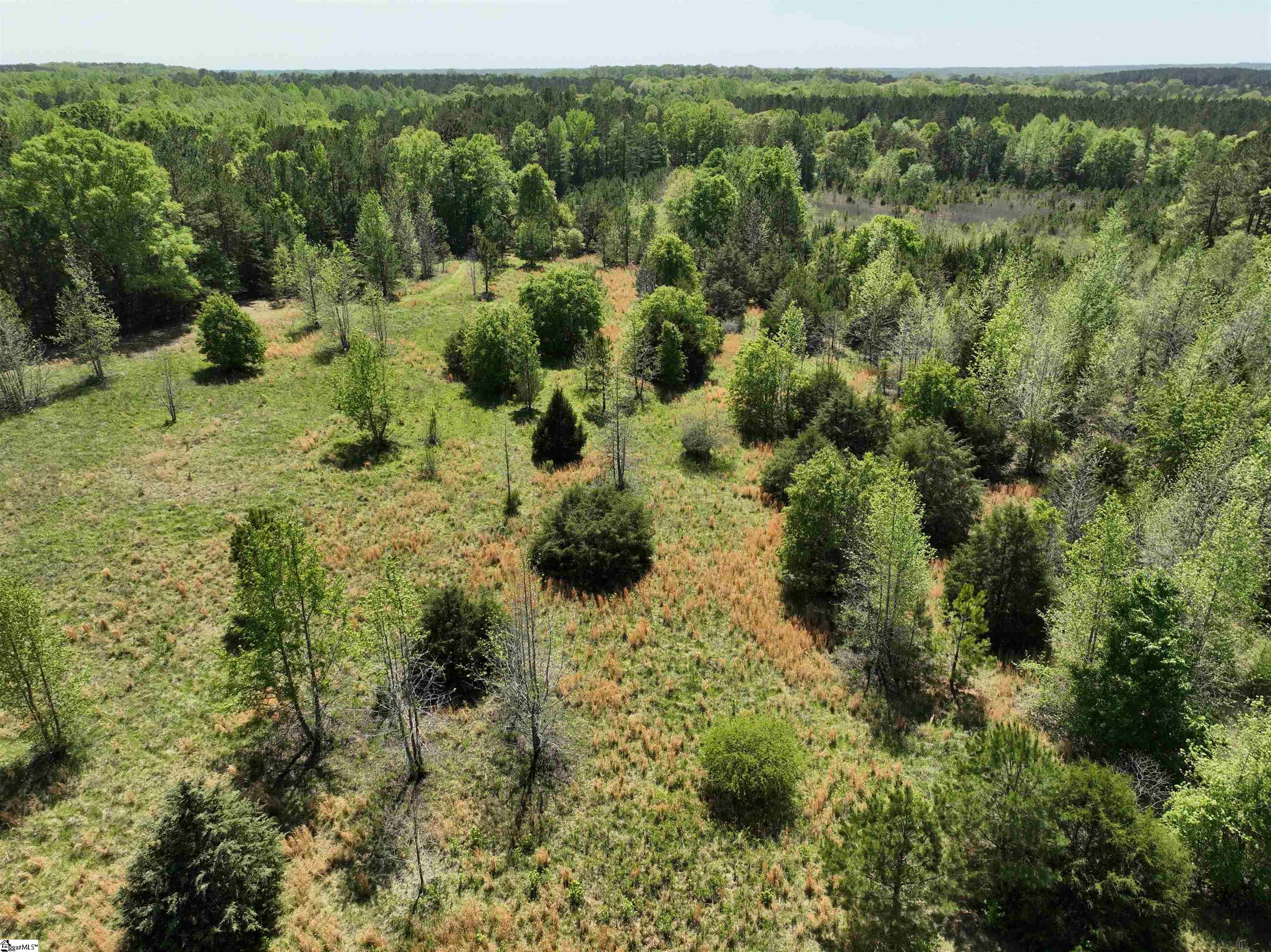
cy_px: 476
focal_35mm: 24
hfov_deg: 71.6
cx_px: 636
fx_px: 881
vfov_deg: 56.8
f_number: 2.8
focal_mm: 12.29
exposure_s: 1/320
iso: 170
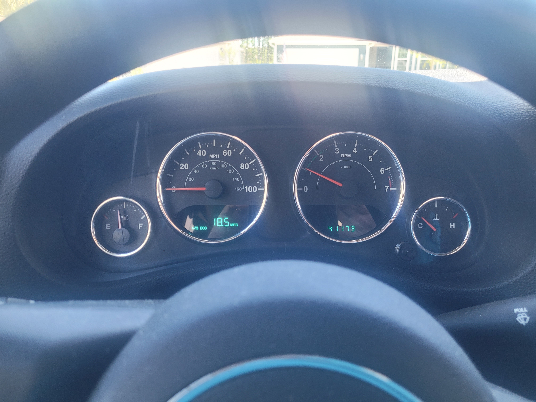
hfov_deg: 67.3
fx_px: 403
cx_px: 268
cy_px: 201
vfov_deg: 53.1
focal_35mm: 26
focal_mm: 5.4
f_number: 1.8
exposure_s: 1/120
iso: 160
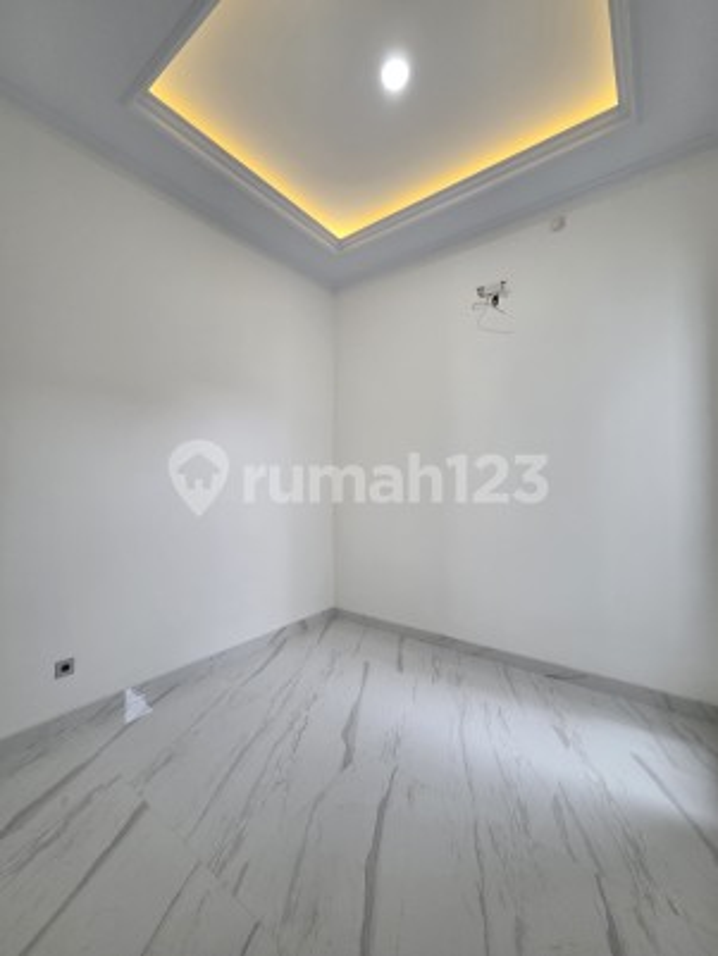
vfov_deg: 106.2
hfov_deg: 89.9
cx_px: 359
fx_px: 359
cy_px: 478
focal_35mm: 13
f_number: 2.2
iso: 160
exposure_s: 1/100
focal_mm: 2.2
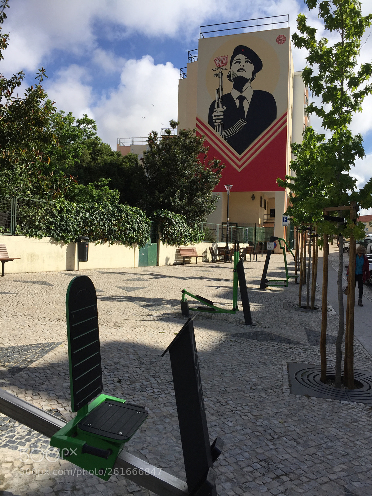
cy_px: 248
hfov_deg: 48.2
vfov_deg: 61.7
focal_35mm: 29
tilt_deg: +0.3
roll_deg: -0.6
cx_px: 186
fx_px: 416
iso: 32
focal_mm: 4.15
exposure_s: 1/2639
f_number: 2.2
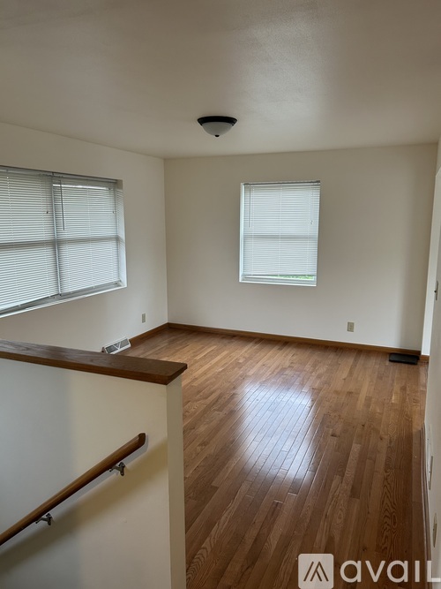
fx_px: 442
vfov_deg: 67.3
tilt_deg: -9.6
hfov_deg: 53.0
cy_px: 294
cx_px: 220
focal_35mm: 26
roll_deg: +0.5
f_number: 1.5
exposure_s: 1/120
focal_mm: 5.7
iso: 125
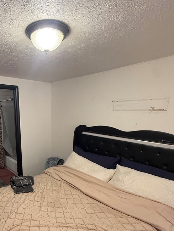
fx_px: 147
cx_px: 43
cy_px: 148
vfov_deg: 74.7
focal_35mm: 22
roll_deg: +0.9
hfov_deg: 57.9
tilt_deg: -14.0
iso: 320
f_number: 2.2
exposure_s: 1/60
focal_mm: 2.22
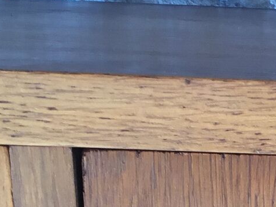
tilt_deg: -20.2
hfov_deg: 14.3
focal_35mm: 130
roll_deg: -1.6
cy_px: 354
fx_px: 1037
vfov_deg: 10.8
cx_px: 390
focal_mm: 3.3
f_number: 2.4
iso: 25
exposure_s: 1/50
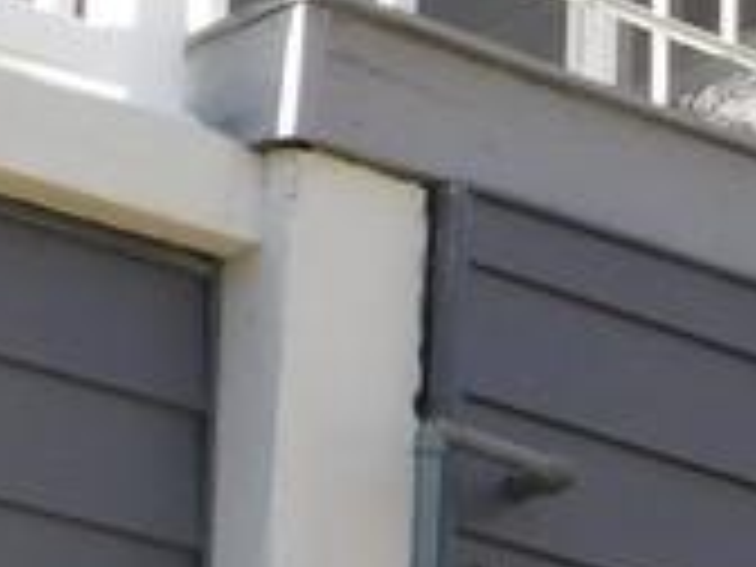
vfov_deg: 5.8
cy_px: -50
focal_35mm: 257
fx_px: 5613
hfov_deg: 7.4
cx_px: 1593
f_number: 3.5
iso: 125
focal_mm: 6.3
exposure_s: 1/400
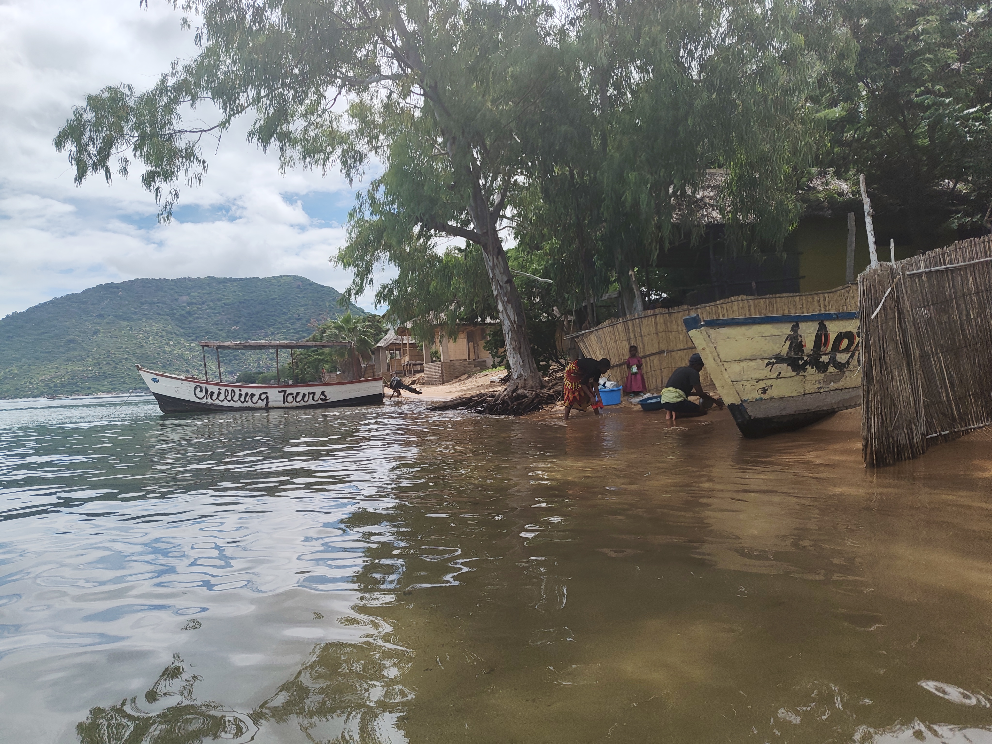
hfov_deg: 71.6
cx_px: 496
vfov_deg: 56.8
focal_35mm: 24
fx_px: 688
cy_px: 372
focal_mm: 5.56
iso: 50
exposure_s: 1/1672
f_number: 1.88
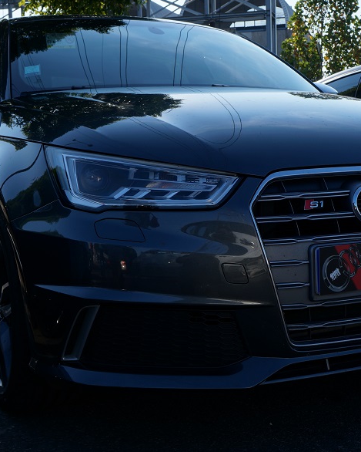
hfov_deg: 30.3
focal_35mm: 50
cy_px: 223
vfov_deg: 37.5
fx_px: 664
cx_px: 219
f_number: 9
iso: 100
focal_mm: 23
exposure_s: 1/160
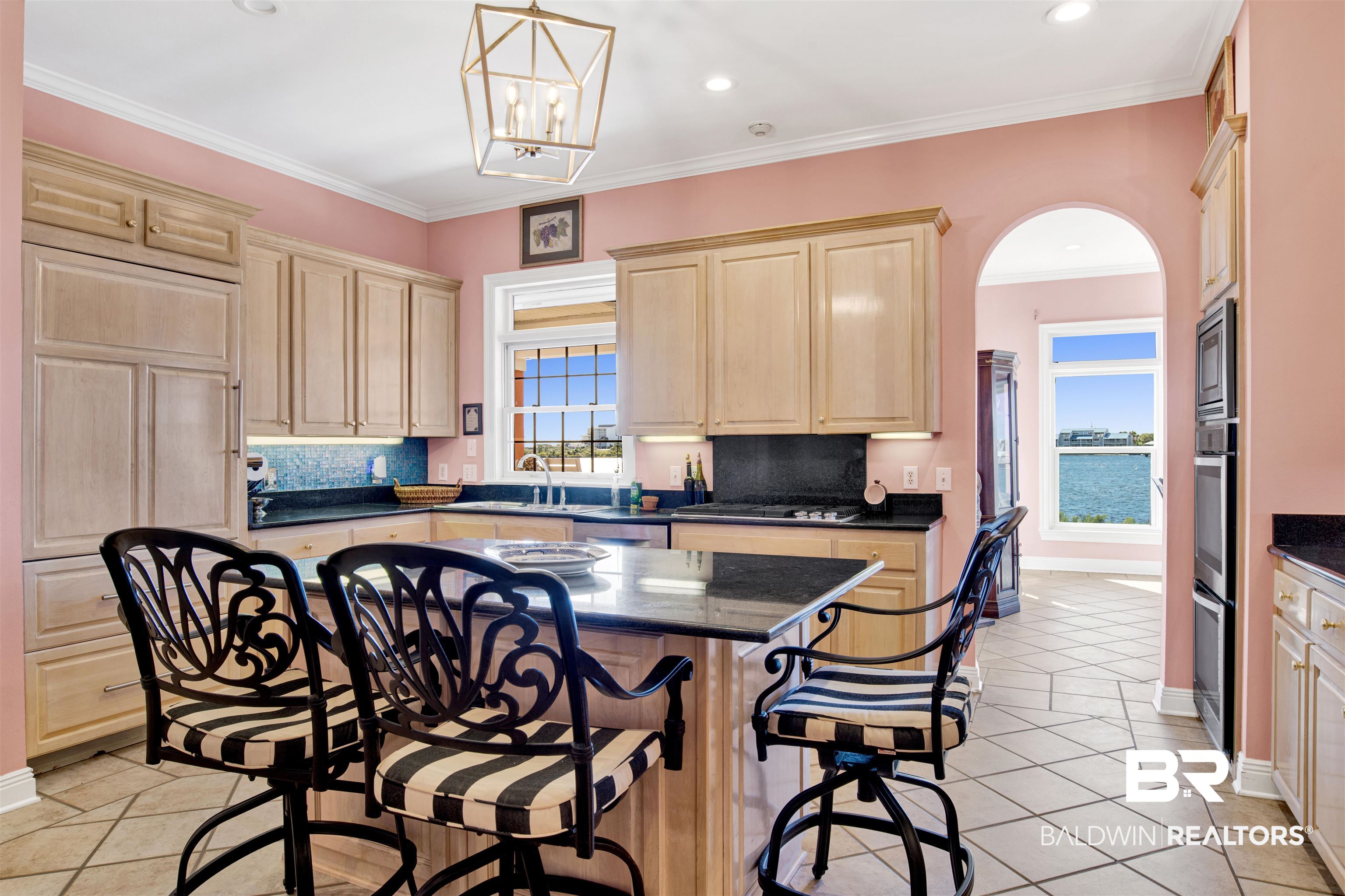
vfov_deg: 59.5
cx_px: 672
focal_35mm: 21
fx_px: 785
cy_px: 448
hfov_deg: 81.2
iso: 200
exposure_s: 1/13
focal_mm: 21
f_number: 11
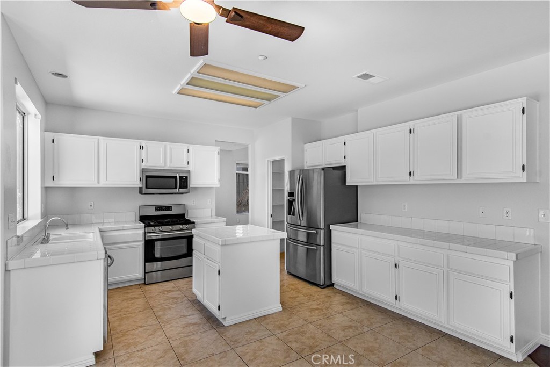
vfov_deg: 67.4
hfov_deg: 90.0
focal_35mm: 18
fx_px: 275
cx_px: 275
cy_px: 184
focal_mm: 12
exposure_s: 1/125
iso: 400
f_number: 8
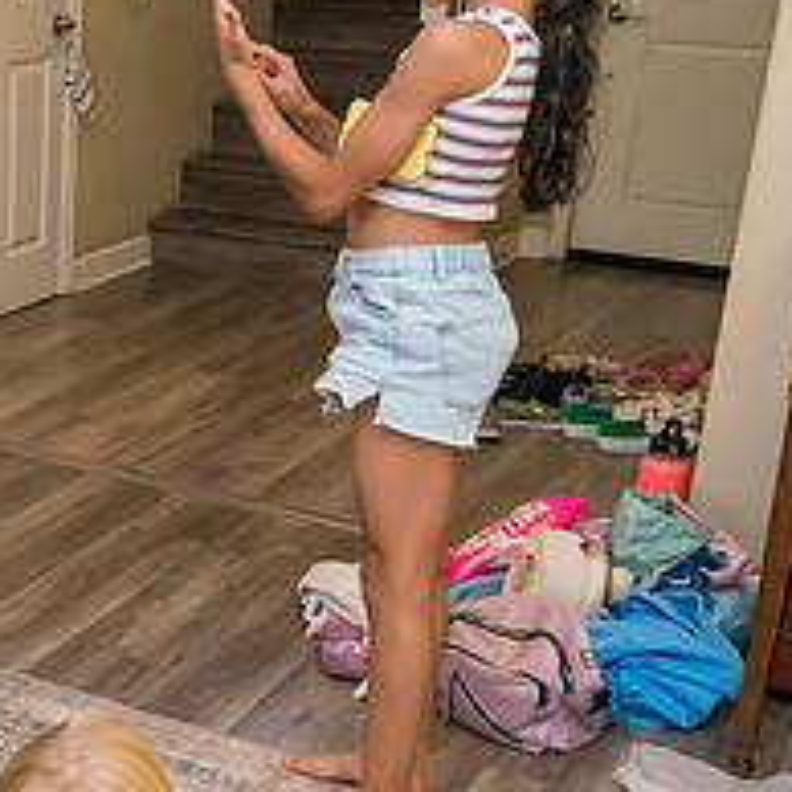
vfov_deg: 28.0
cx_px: -98
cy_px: 504
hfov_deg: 25.9
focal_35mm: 61
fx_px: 1579
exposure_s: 1/250
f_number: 4.5
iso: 8000
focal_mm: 24
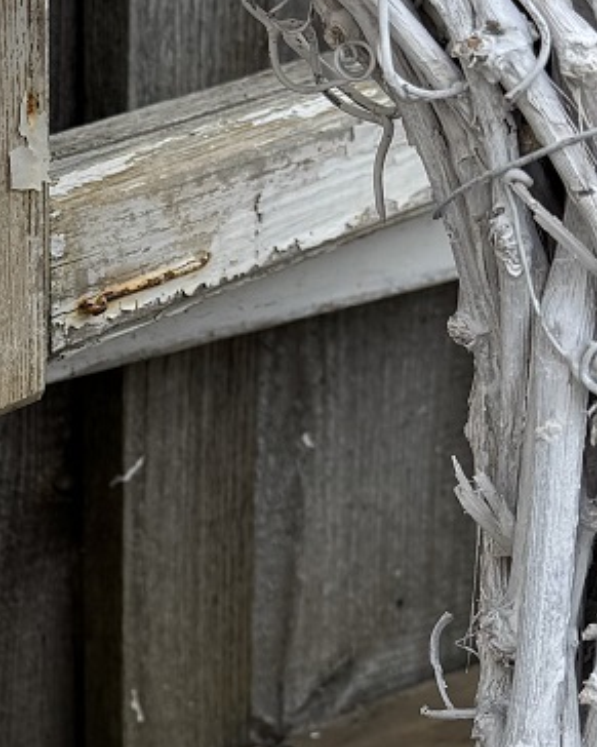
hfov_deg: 14.6
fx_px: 2276
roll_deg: +0.4
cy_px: 509
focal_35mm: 103
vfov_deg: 18.6
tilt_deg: -21.0
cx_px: -41
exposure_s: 1/1395
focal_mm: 6.76
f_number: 1.78
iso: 80
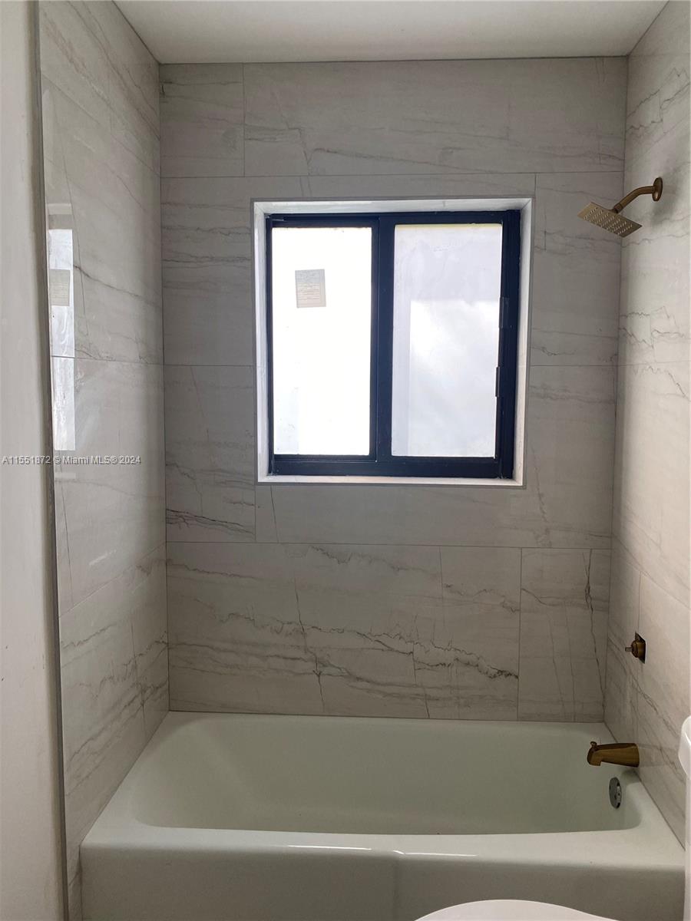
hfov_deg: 53.1
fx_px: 692
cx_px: 346
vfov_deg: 67.3
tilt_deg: -4.6
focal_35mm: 26
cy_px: 460
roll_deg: -0.4
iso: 80
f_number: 1.8
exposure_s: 1/122
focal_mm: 4.25
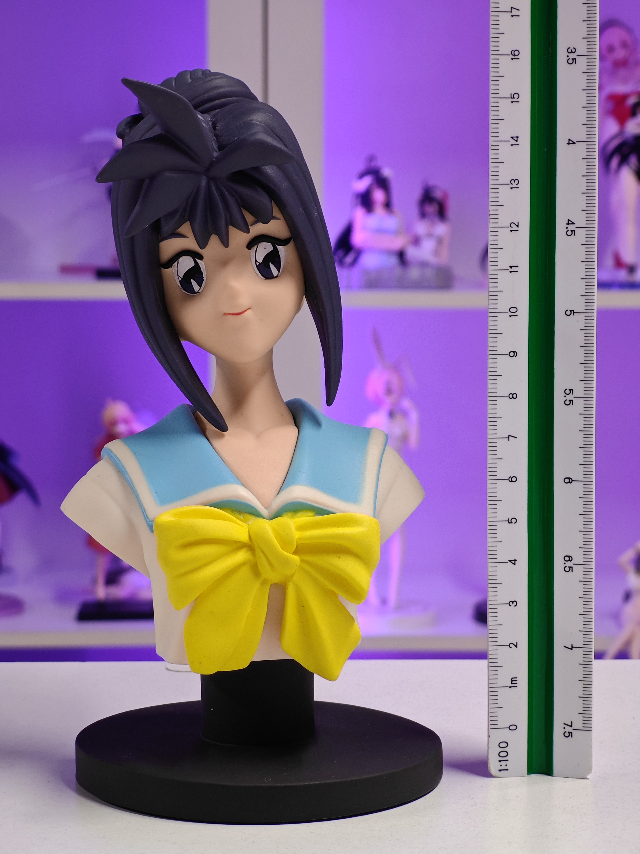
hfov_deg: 18.4
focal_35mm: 80
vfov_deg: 24.4
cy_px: 427
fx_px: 1972
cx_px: 320
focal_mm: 7.48
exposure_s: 1/20.7
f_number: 2.4
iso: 400
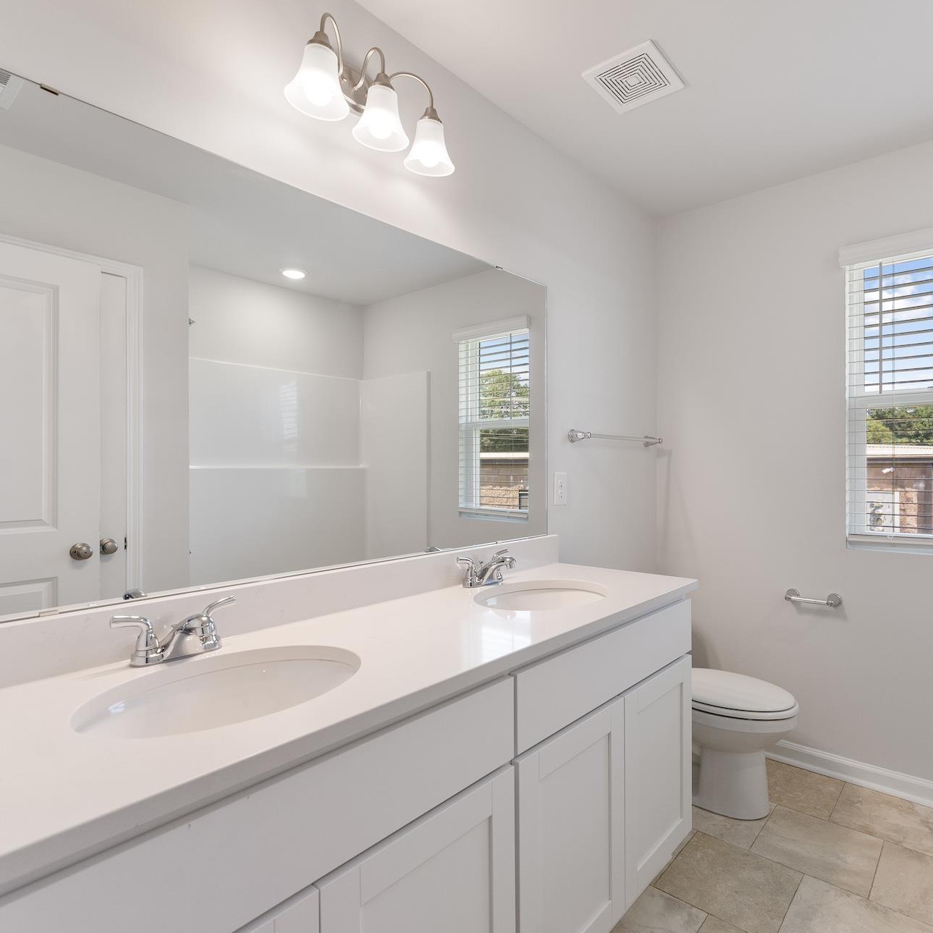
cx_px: 538
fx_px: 549
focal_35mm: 18
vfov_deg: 80.7
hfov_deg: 80.2
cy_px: 468
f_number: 5.6
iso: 400
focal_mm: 14
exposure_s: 1/60
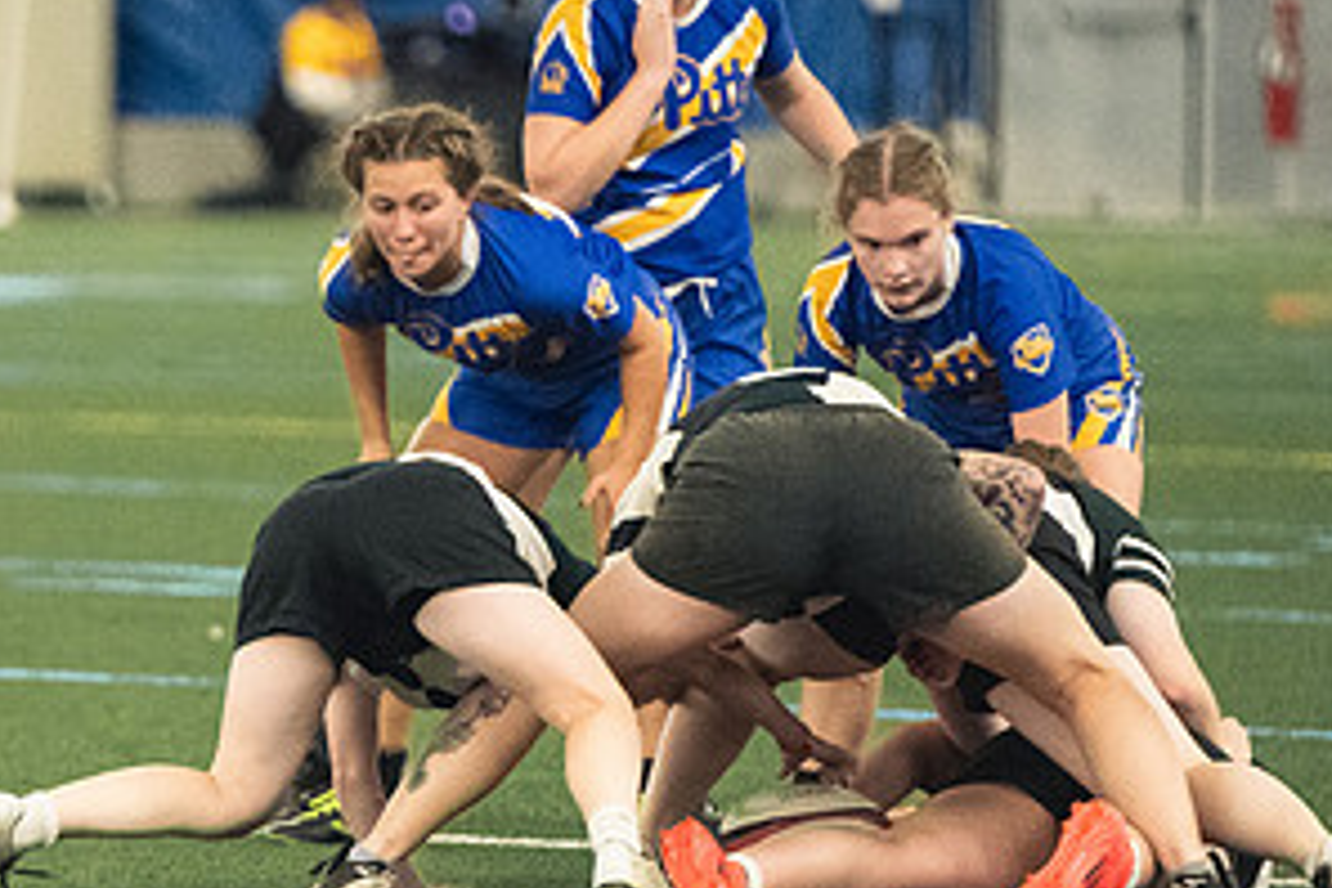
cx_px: 179
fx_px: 21643
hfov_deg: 3.5
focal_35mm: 585
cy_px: 601
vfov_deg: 2.4
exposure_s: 1/500
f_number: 2.8
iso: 11400
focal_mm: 200
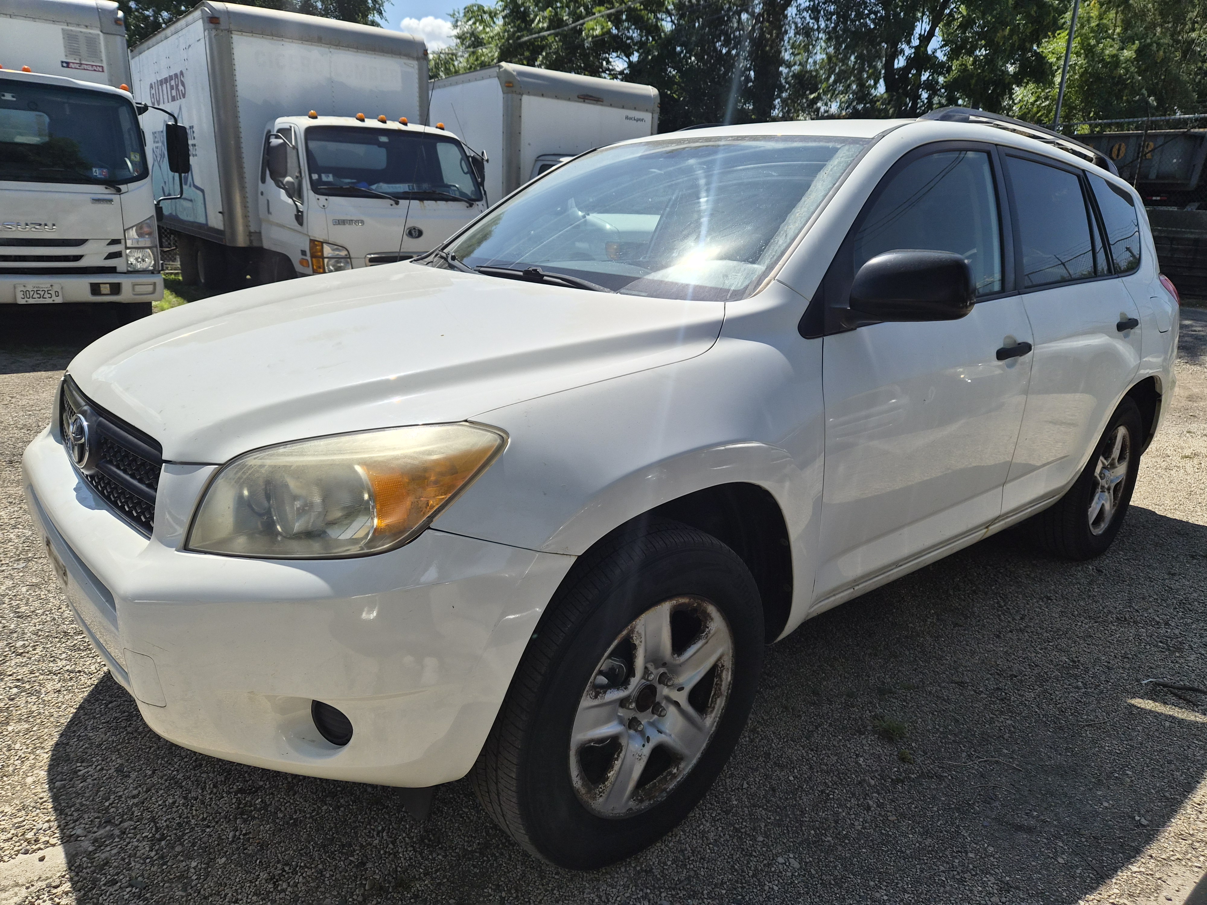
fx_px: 802
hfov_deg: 73.9
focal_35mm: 23
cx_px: 604
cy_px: 452
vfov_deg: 58.9
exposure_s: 1/7632
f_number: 1.8
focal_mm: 5.4
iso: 80
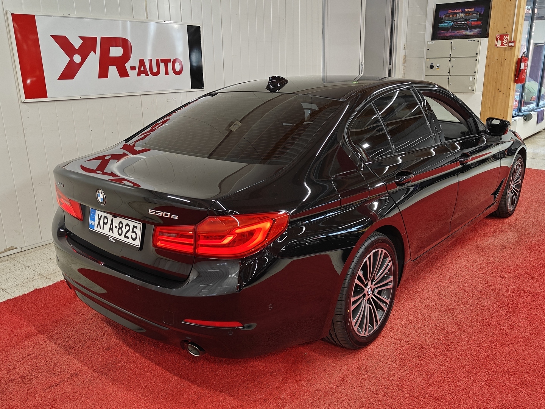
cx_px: 272
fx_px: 472
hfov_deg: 60.0
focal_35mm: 30
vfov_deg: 46.8
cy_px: 204
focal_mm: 5.59
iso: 80
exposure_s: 1/52
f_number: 1.8
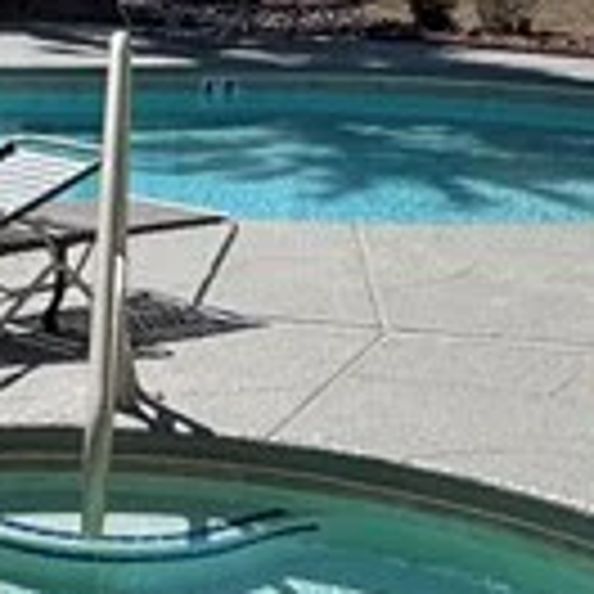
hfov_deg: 17.7
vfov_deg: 17.5
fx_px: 1864
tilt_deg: -23.4
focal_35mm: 96
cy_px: 644
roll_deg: -1.1
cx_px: 4
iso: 40
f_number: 2.2
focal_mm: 2.22
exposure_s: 1/3906
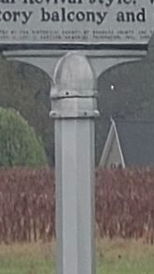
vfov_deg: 13.5
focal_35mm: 155
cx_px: 213
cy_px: -40
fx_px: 1127
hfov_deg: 7.7
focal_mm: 6
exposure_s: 1/260
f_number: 2.4
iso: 50
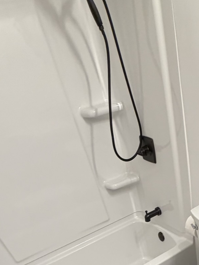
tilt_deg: -50.4
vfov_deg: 37.3
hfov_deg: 37.3
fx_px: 268
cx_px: 189
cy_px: 330
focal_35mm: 35
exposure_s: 1/60
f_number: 2.2
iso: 200
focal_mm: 2.22
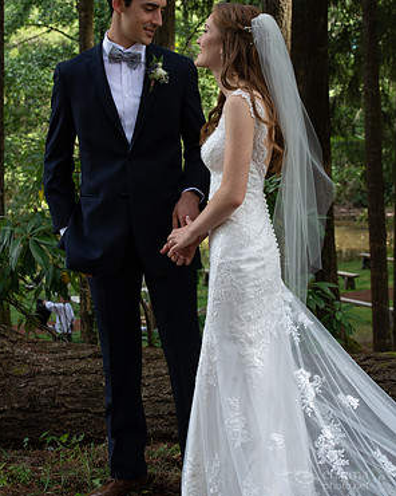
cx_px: 197
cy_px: 216
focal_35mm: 80
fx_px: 1172
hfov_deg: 19.2
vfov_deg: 23.8
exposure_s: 1/200
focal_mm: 70
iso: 800
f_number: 10
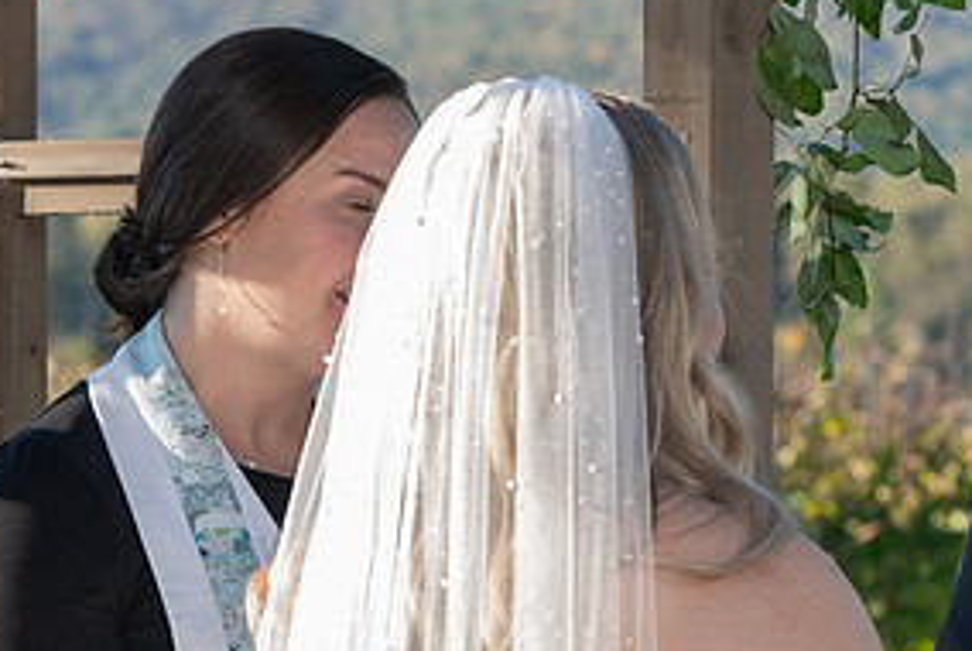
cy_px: 561
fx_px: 6541
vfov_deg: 5.7
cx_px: 1014
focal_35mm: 242
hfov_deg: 8.4
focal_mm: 83
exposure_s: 1/200
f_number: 5.6
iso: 250
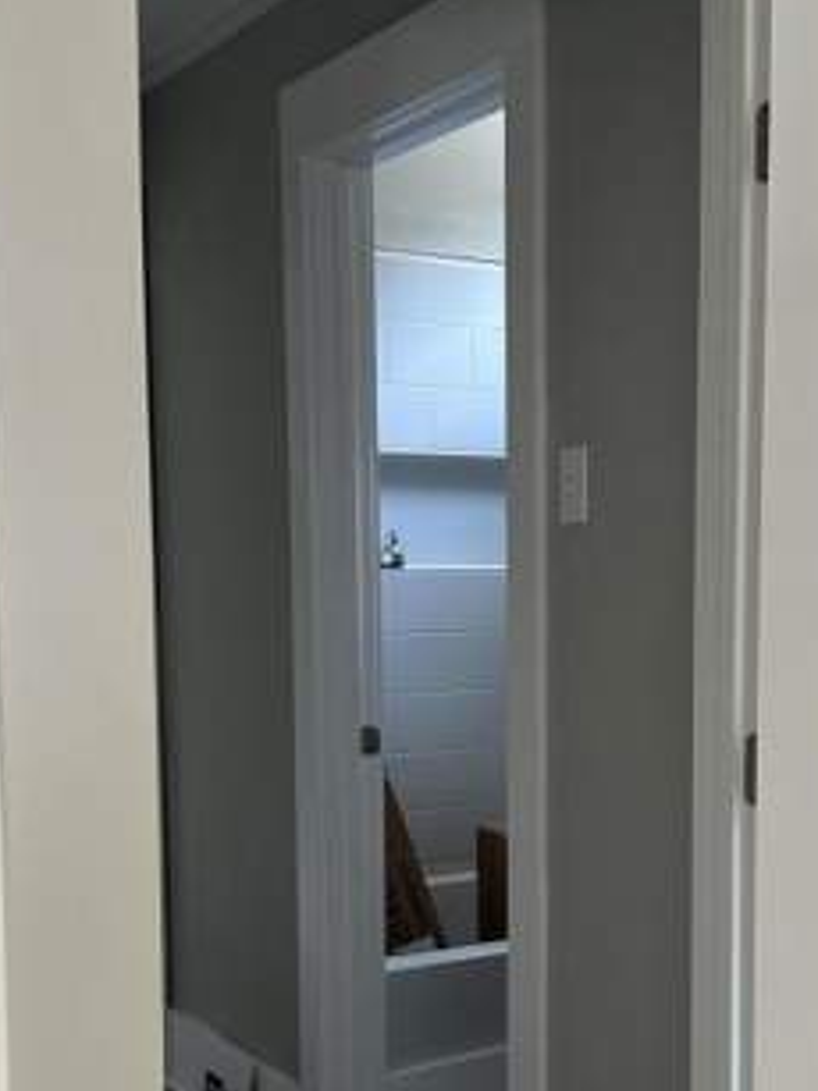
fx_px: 1576
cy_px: 753
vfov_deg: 37.7
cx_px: 523
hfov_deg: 29.0
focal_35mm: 50
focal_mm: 6.86
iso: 250
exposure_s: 1/75
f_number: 1.78
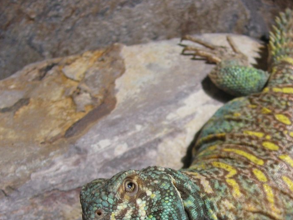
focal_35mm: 67
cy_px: 183
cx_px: 215
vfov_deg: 21.6
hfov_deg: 28.6
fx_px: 567
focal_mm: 6.3
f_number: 2.9
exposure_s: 1/180
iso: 50
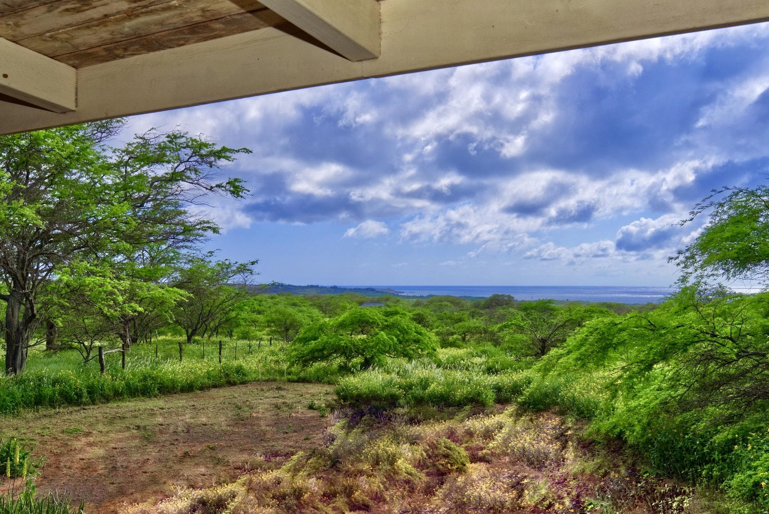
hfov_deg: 53.1
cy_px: 257
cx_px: 384
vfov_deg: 36.9
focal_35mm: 36
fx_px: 770
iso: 100
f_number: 8
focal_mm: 24
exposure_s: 1/1250
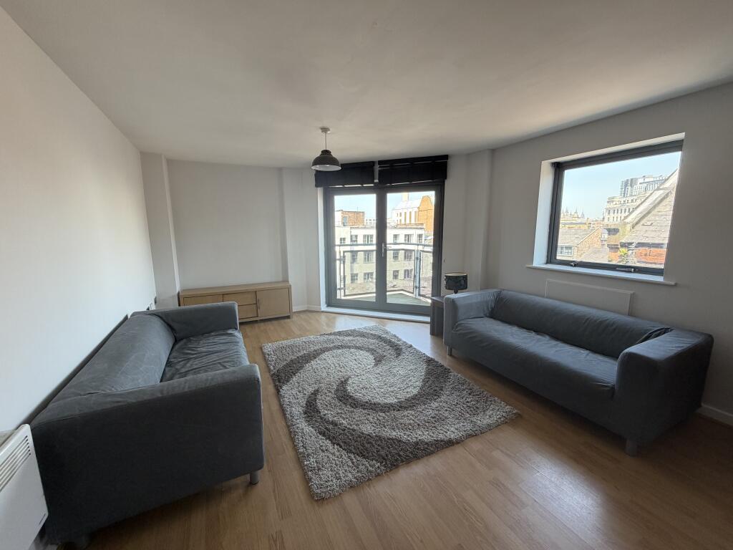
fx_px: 296
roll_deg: +0.5
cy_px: 275
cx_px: 366
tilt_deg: -9.5
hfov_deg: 102.1
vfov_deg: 85.7
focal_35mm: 14
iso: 160
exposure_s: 1/121
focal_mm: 2.22
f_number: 2.2
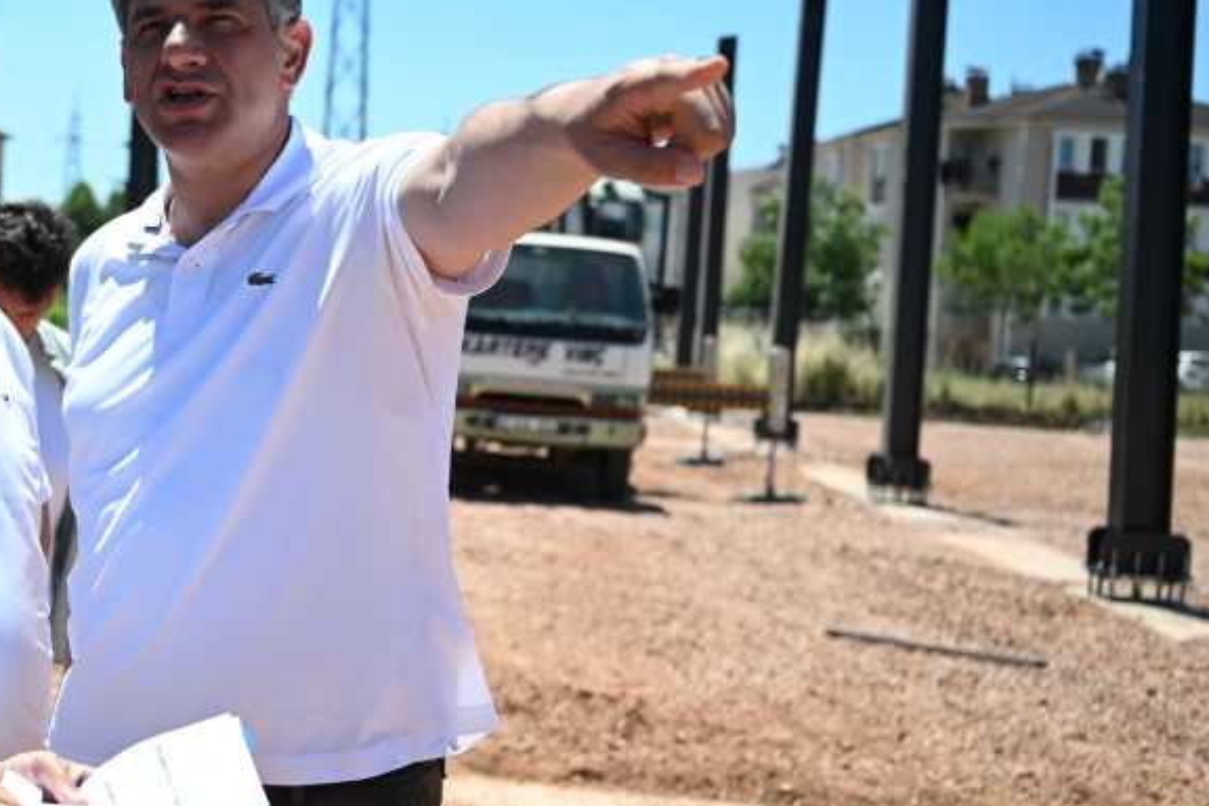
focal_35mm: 64
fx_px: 2149
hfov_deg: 30.2
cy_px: 384
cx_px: 139
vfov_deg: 21.2
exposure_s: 1/6400
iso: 400
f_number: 2.8
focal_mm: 32
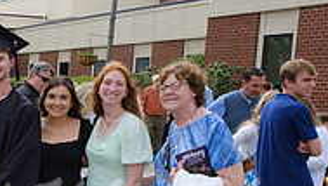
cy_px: 194
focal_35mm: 77
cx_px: -153
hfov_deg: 22.8
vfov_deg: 15.4
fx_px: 671
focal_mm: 16
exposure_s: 1/250
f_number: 10
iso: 400
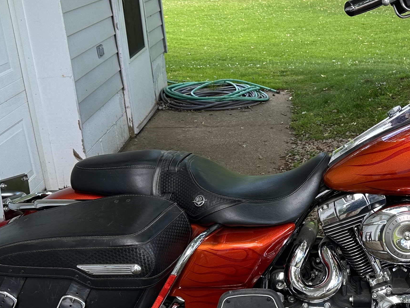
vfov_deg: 25.7
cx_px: 339
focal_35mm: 56
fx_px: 663
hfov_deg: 33.2
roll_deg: +0.3
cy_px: 244
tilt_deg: -25.0
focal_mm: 6.86
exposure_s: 1/270
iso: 80
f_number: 1.78
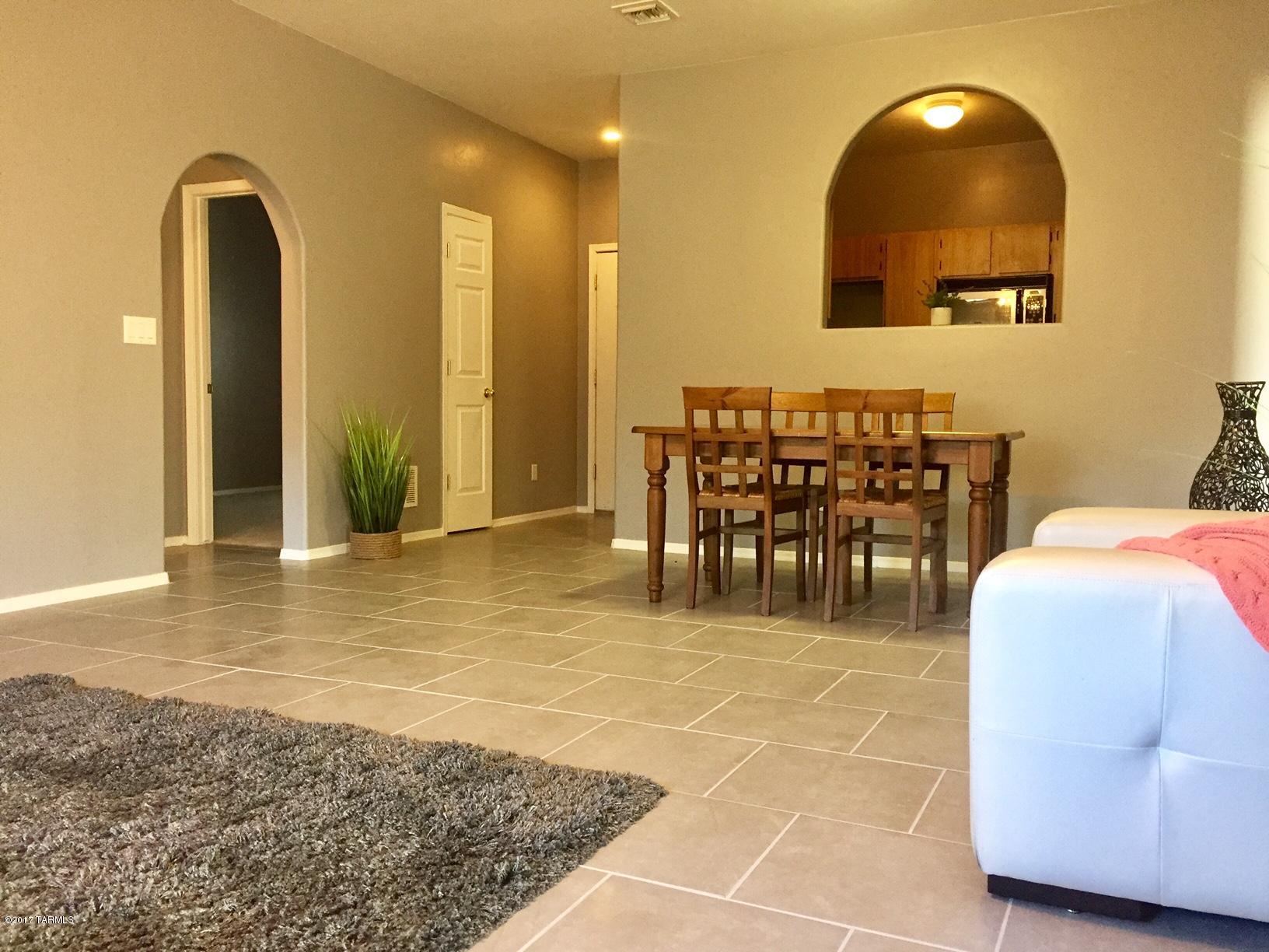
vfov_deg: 48.2
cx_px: 634
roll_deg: -1.0
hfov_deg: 61.7
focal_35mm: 29
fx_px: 1063
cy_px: 476
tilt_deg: -3.7
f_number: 2.2
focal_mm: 4.15
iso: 160
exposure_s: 1/30
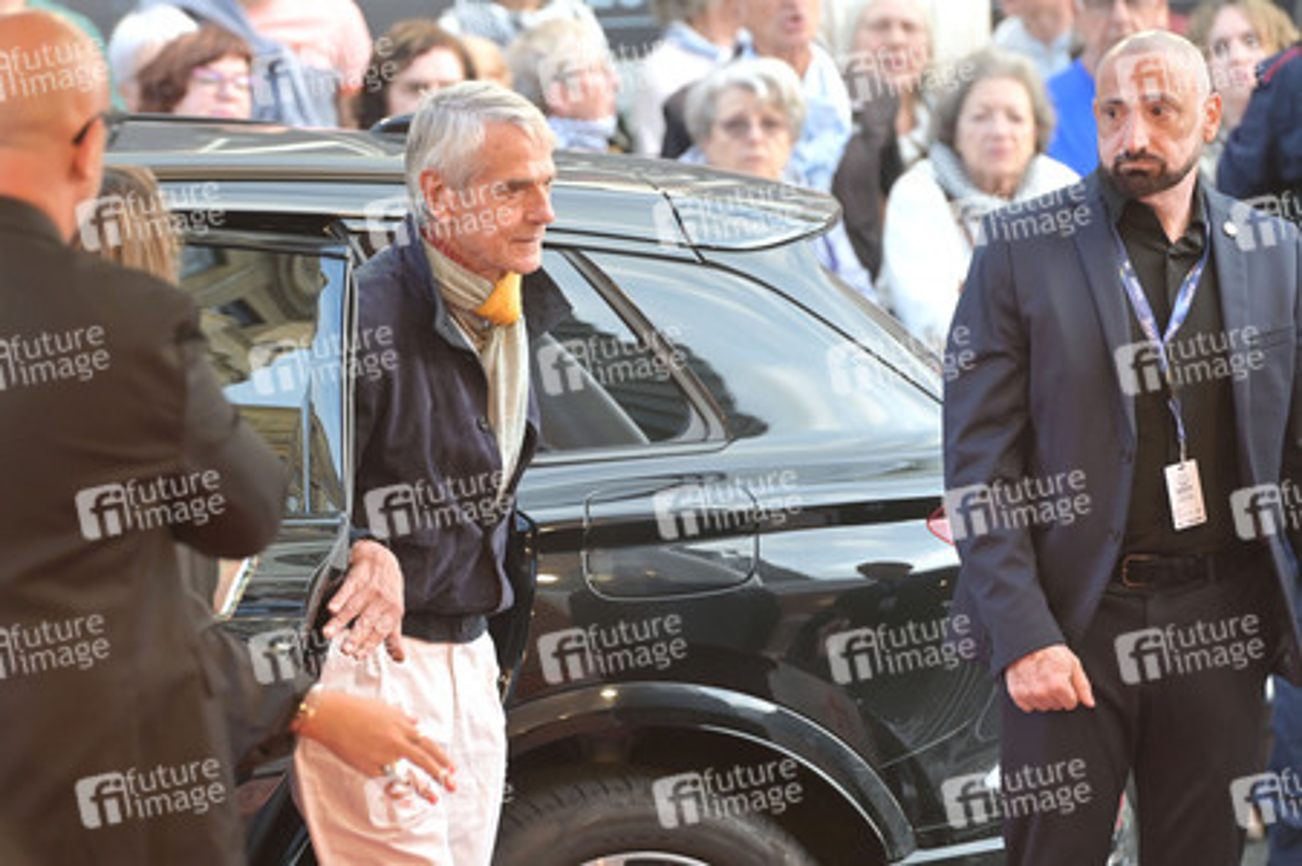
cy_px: 433
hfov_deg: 10.3
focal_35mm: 200
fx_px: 7228
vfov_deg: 6.9
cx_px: 651
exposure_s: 1/500
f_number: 5
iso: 1600
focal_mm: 200
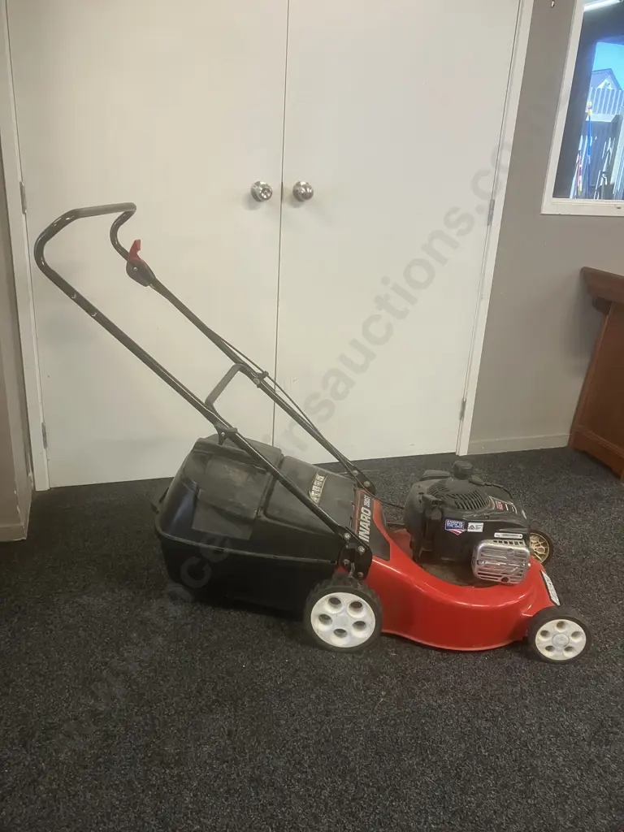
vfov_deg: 63.4
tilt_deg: -19.0
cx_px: 312
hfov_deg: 49.7
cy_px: 416
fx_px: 673
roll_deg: -2.6
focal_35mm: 28
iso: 125
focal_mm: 3.99
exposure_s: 1/50
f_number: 1.8
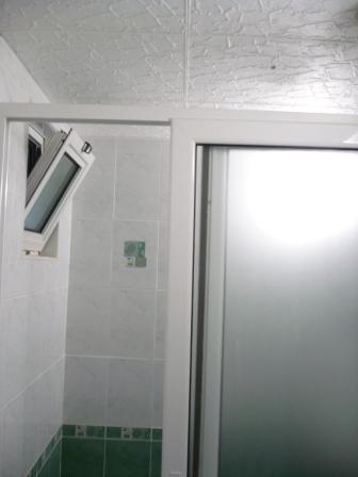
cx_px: 179
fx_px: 483
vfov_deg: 52.6
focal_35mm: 35
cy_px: 238
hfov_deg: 40.7
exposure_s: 1/20
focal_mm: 5.8
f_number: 2.8
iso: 200
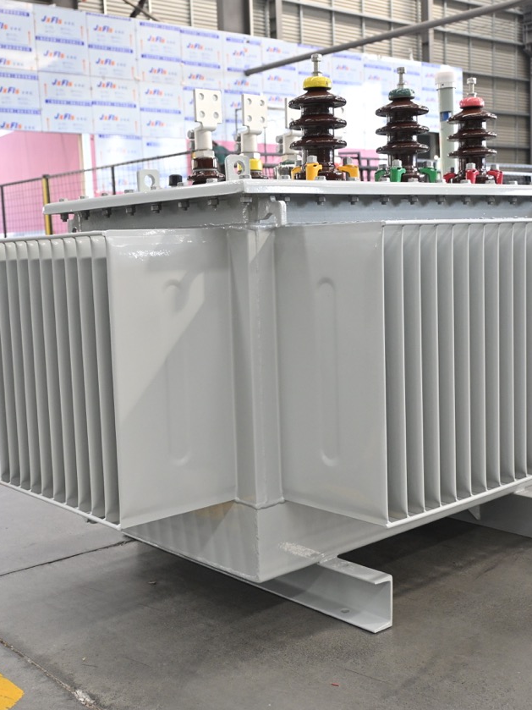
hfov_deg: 32.1
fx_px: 924
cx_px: 251
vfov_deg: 42.0
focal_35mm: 45
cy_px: 360
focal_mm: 20.5
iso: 800
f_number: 3.8
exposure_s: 1/200
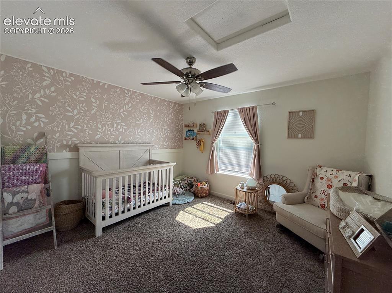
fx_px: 158
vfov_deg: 85.6
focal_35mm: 14
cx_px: 196
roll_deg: -1.5
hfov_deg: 102.1
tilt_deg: -1.5
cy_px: 146
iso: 64
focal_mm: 2.22
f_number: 2.2
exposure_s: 1/99
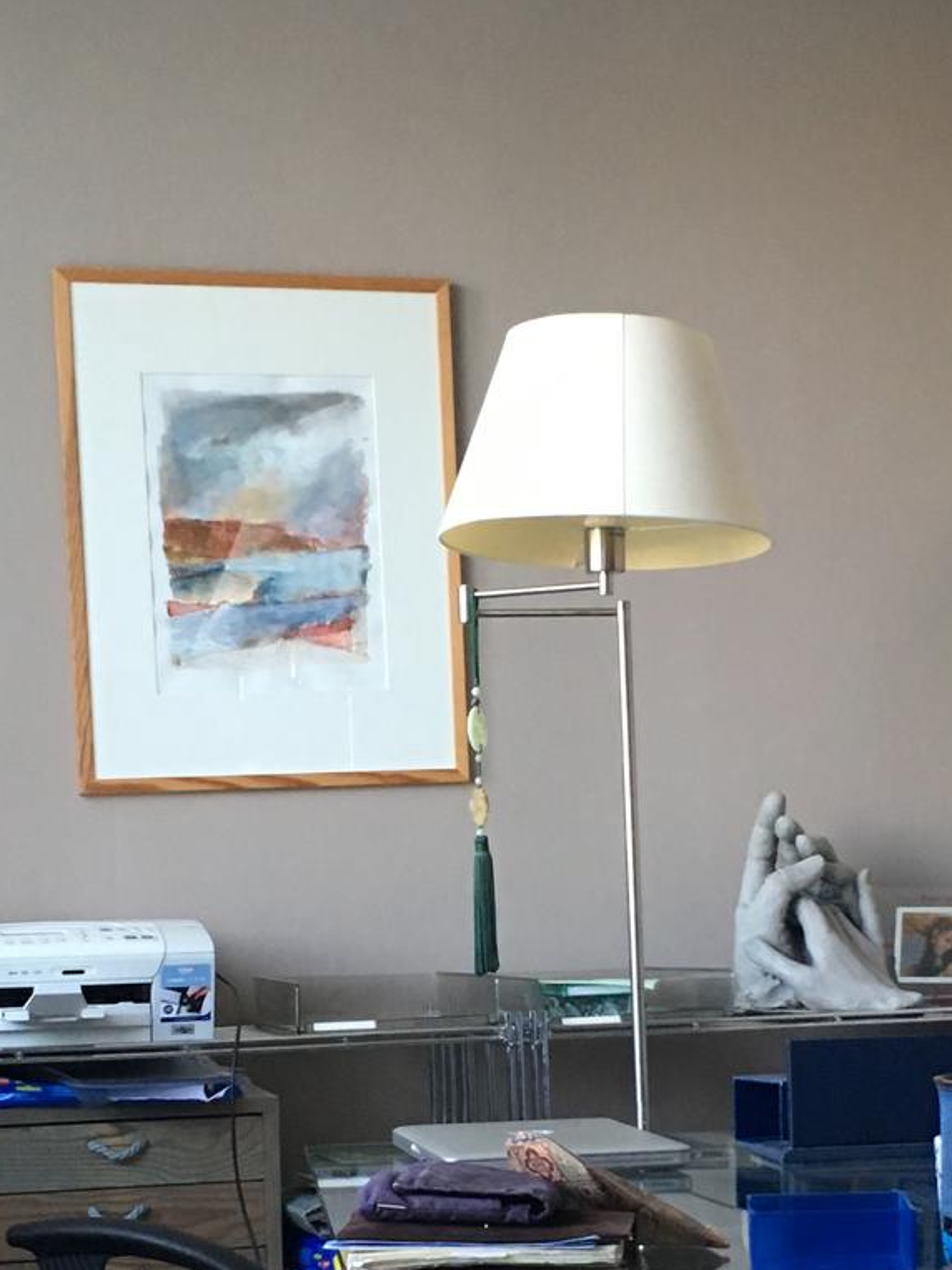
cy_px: 984
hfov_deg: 20.1
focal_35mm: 73
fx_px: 2678
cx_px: 594
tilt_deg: -4.0
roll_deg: +2.2
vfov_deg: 26.3
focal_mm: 4.15
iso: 160
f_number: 2.2
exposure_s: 1/33
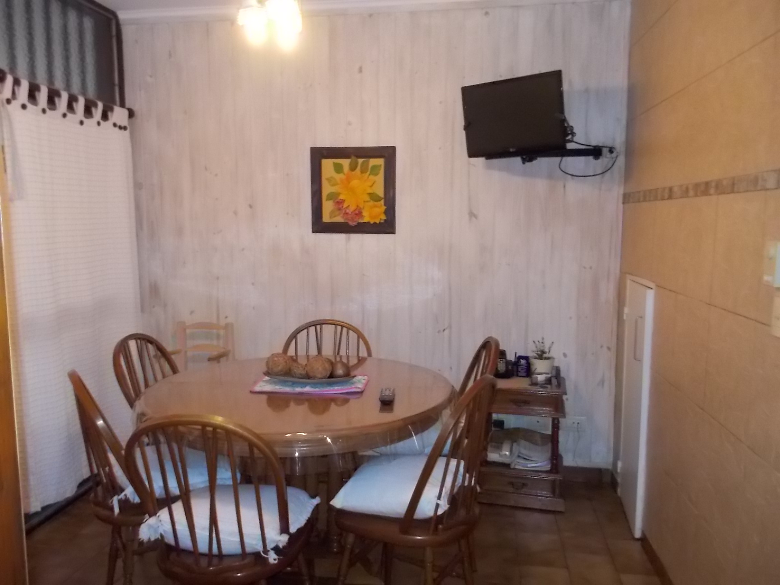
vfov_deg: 48.2
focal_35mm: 29
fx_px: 653
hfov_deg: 61.7
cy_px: 292
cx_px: 390
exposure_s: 1/30
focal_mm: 4.1
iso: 800
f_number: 3.3
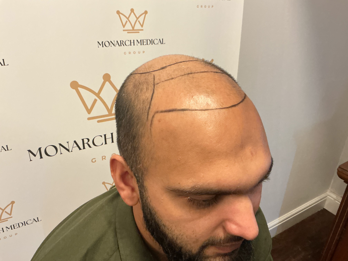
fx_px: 292
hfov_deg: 61.7
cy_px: 130
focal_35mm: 29
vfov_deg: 48.2
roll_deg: -2.5
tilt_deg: -27.6
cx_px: 174
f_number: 1.8
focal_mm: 3
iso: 250
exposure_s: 1/50
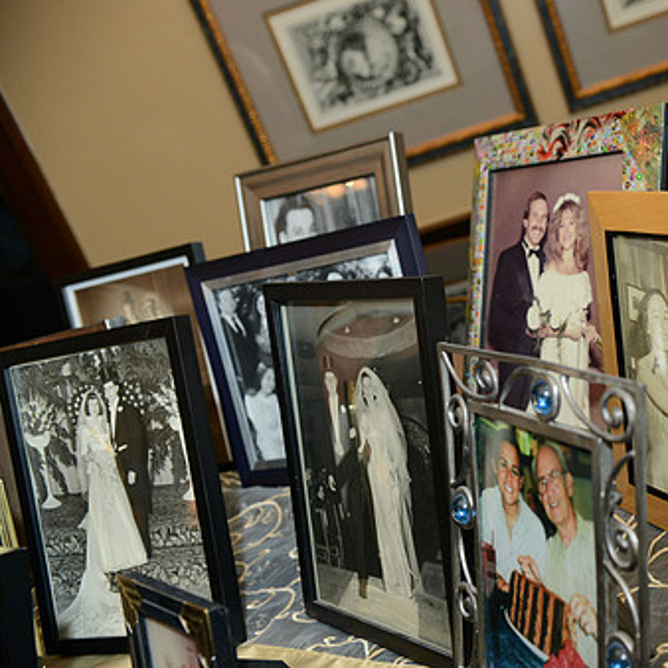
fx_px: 1113
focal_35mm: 51
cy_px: 343
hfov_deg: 32.4
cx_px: 547
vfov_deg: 33.4
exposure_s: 1/60
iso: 1250
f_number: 5
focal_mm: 35
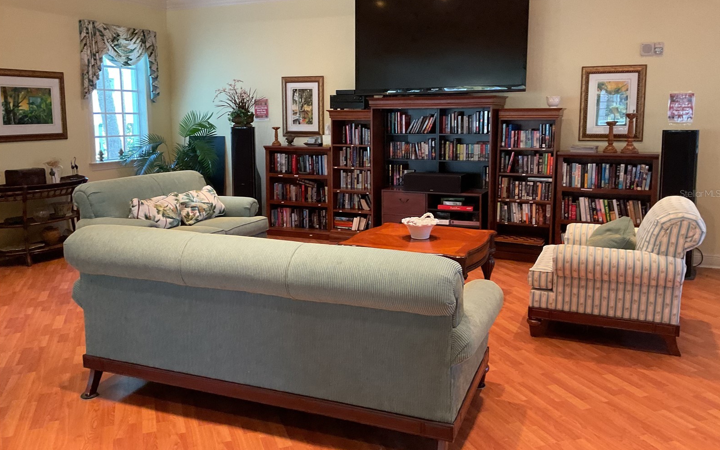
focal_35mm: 31
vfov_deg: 40.5
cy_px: 193
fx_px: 608
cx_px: 360
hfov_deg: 61.2
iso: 200
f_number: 1.8
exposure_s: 1/60
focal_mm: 3
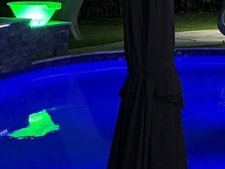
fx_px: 865
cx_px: 341
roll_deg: +0.0
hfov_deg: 13.9
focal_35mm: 133
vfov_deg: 10.9
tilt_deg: -0.2
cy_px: -60
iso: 1000
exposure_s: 1/30
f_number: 1.78
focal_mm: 6.76
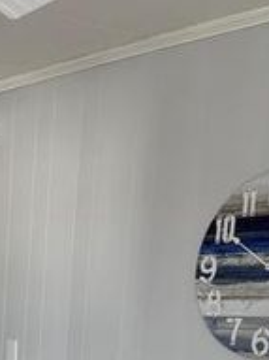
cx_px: -145
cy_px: 566
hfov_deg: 14.9
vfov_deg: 18.6
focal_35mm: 91
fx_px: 944
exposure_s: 1/60
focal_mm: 5.96
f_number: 1.6
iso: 80
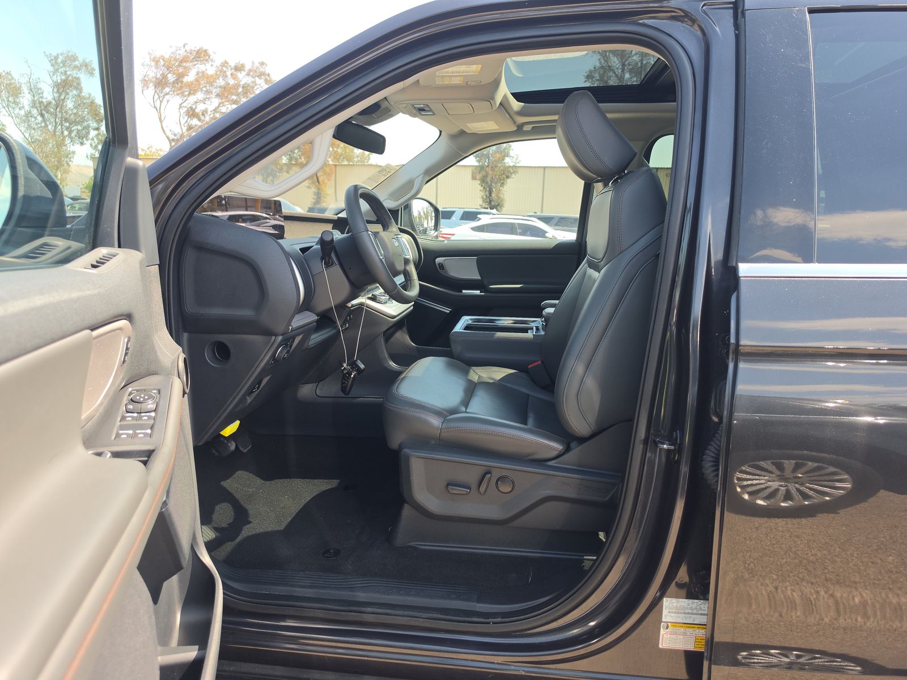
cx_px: 454
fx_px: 603
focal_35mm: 23
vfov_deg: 58.9
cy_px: 340
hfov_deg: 73.9
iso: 17
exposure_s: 1/249
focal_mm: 6.5
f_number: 1.4
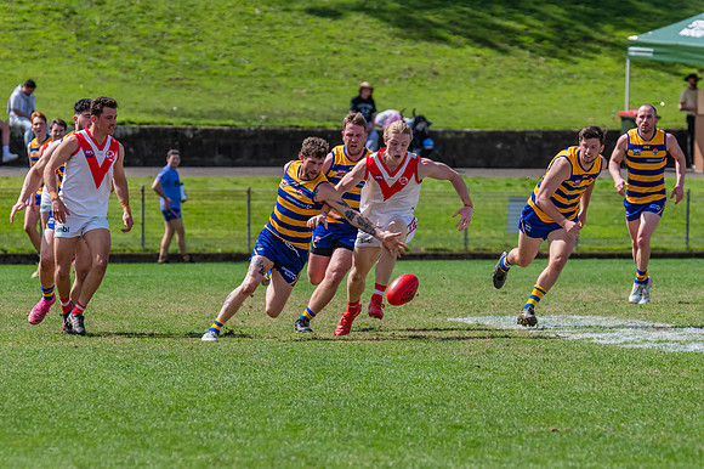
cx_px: 338
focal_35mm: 383
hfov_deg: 5.4
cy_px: 288
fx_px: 7481
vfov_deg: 3.6
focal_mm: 310
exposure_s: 1/1600
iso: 800
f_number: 8
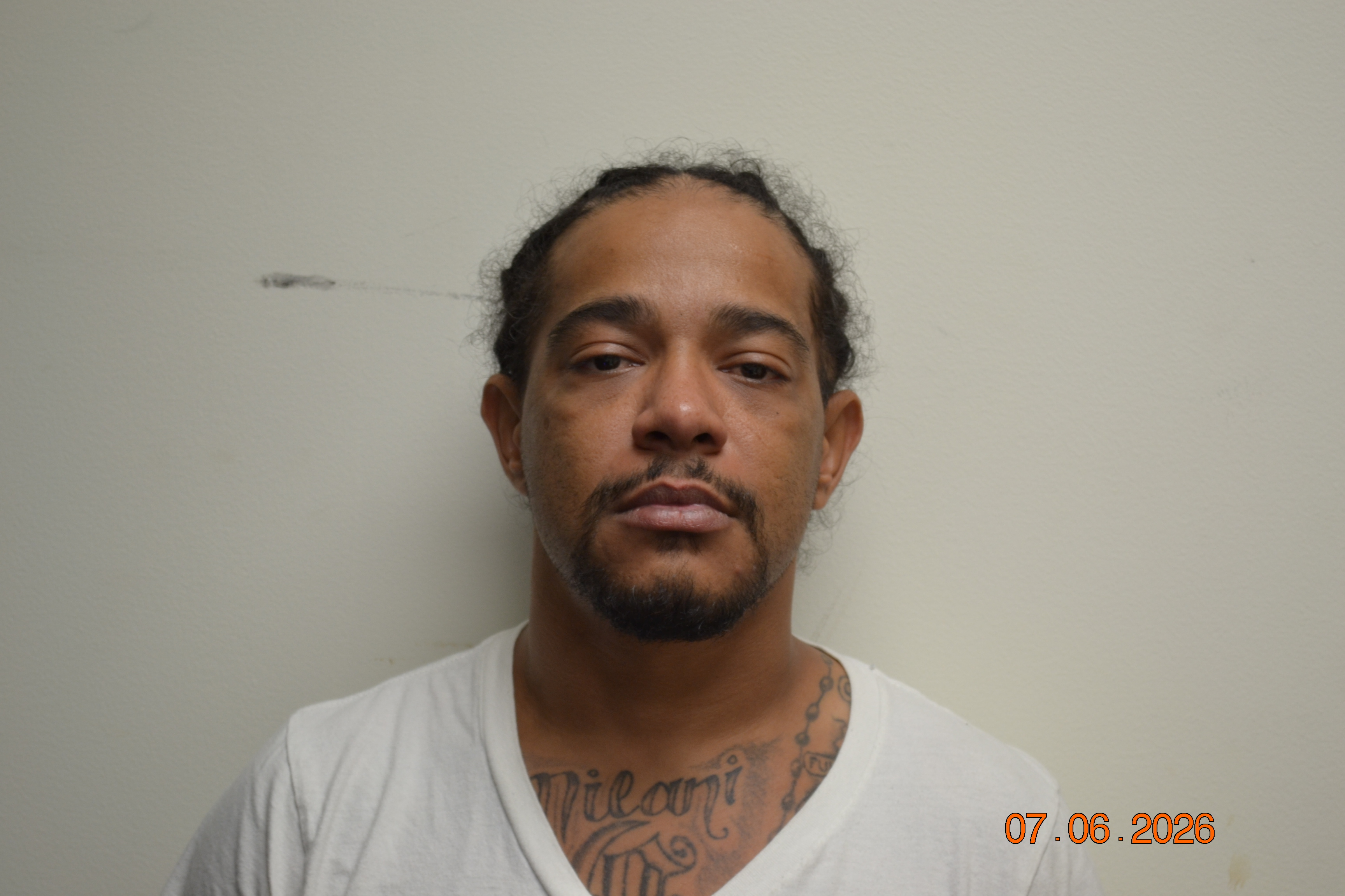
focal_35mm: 82
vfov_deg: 16.6
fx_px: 3082
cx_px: 672
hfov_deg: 24.6
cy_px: 448
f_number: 5.6
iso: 400
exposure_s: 1/20
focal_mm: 55
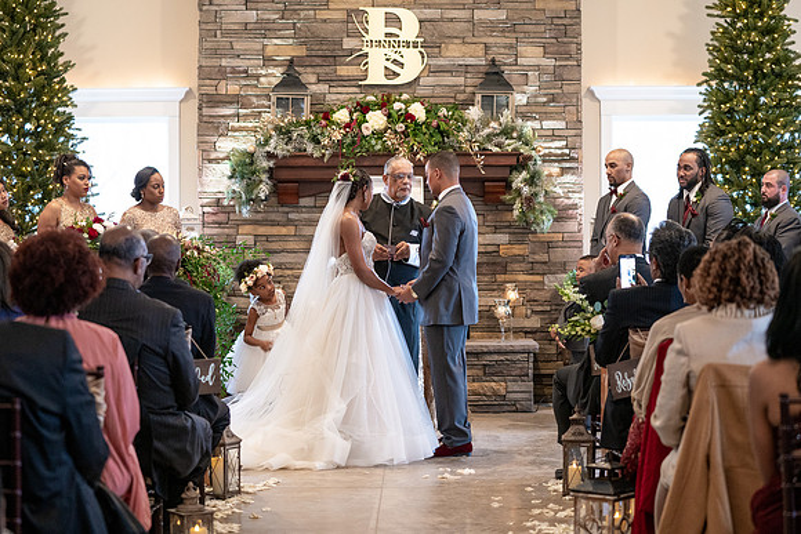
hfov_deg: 26.2
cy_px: 246
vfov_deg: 17.6
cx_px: 395
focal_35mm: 77
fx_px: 1724
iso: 2000
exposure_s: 1/100
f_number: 2.8
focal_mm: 70
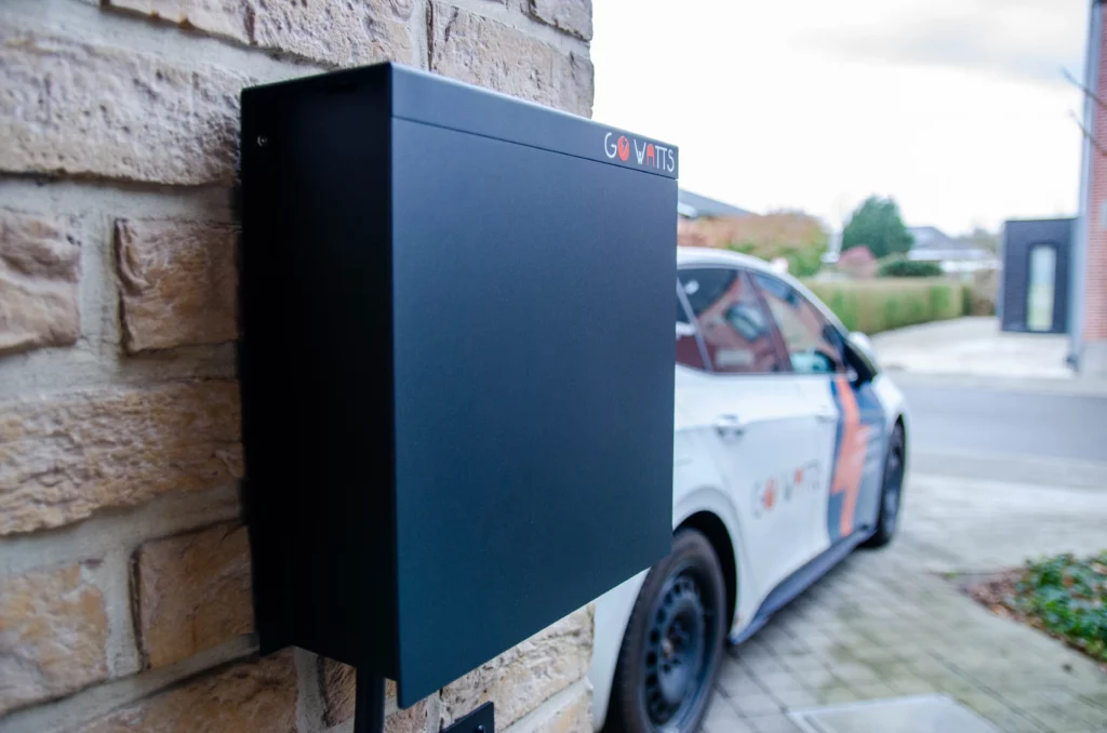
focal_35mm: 30
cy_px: 366
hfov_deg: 62.0
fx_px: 920
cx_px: 554
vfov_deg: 43.4
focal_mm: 20
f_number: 2.8
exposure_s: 1/40
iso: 800
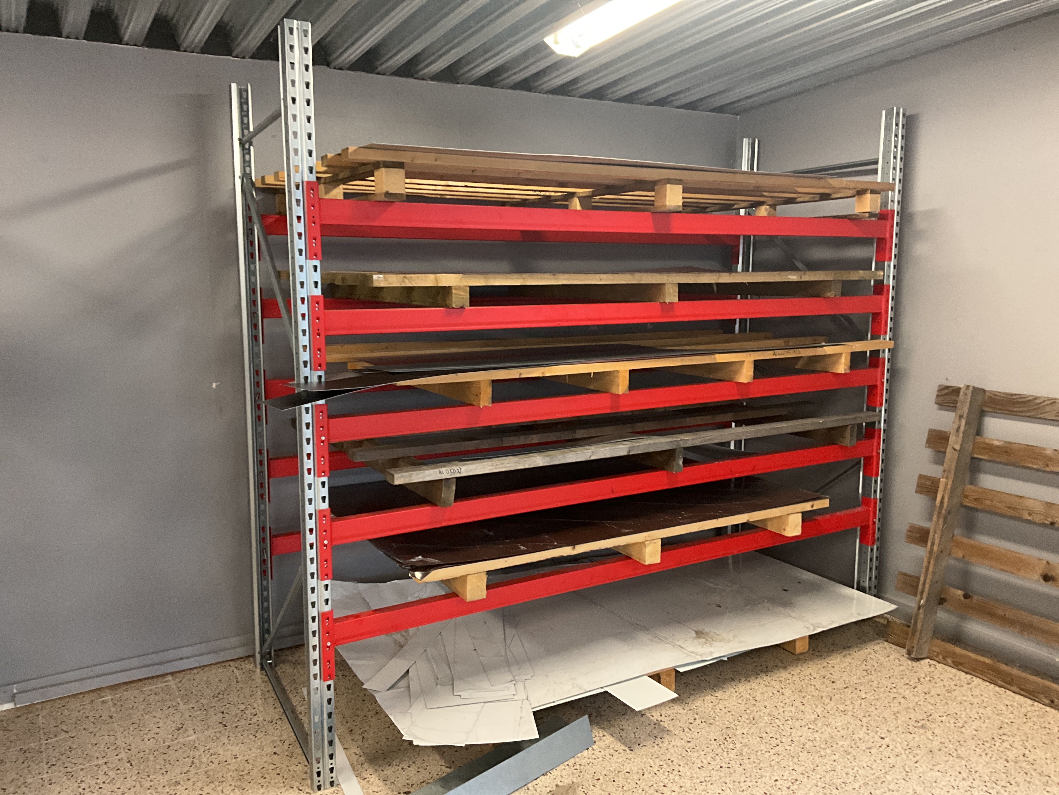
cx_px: 530
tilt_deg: -8.2
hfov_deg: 61.7
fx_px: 887
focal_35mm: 29
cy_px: 398
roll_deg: -0.2
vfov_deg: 48.2
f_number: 1.8
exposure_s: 1/33
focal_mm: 3
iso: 200
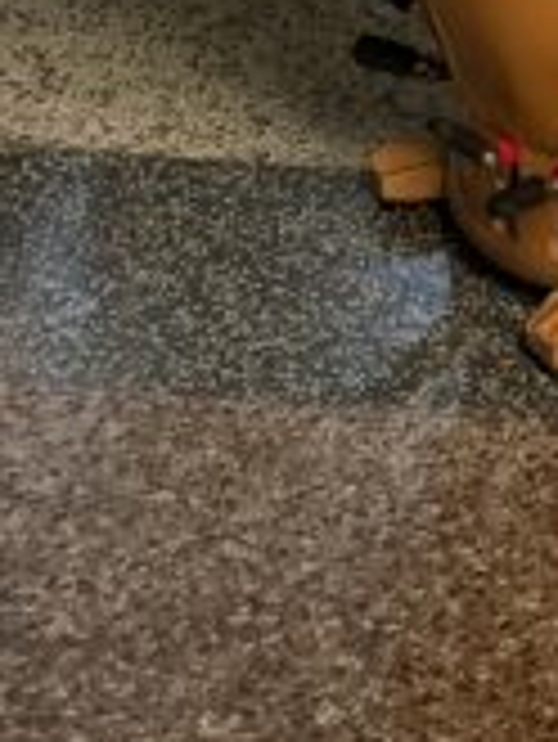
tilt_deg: -3.8
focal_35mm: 149
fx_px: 3198
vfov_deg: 9.9
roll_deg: +1.6
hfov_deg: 9.4
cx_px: 1076
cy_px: -1502
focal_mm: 6.76
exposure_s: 1/121
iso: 200
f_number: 1.78
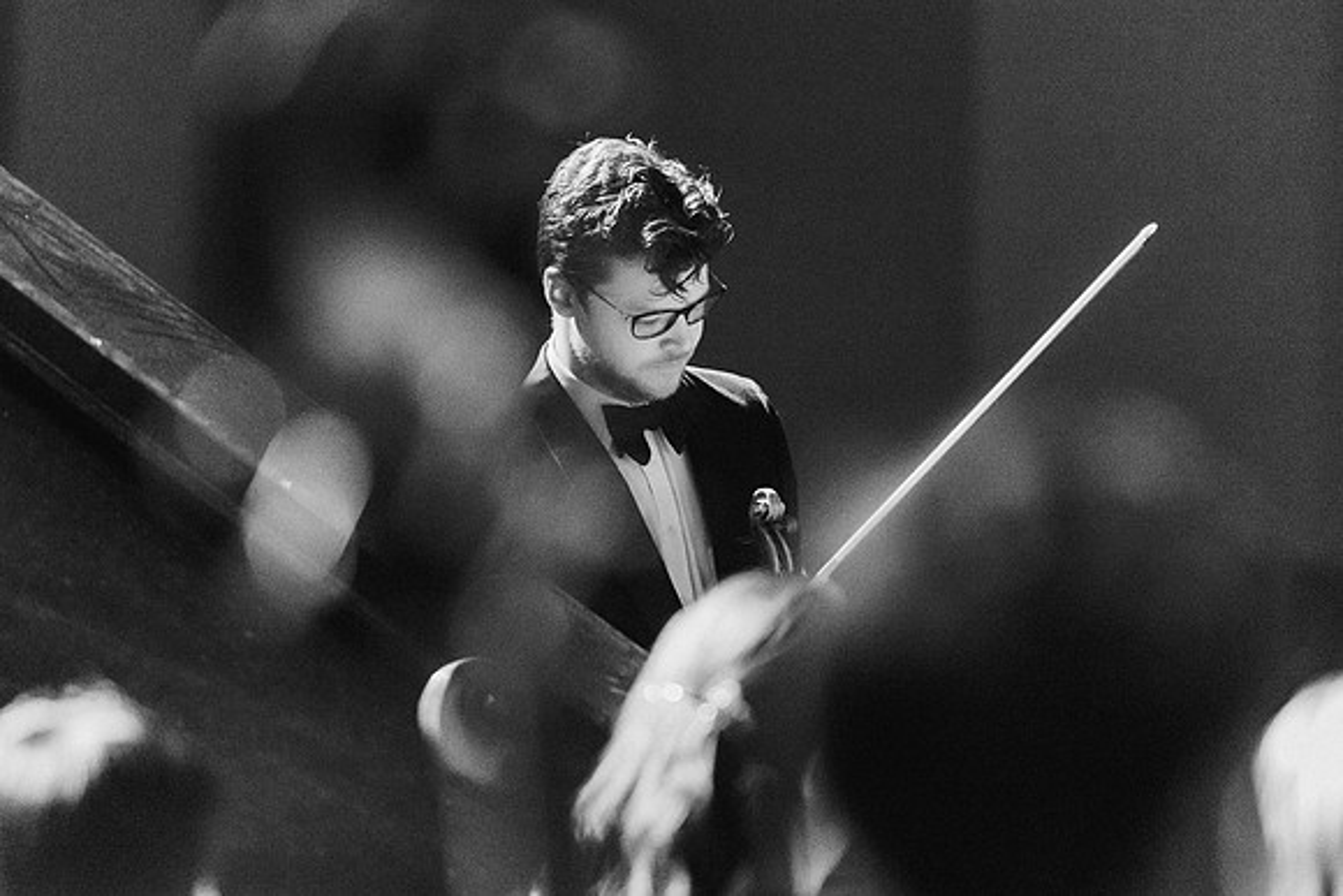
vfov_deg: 4.8
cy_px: 448
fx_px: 10756
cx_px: 672
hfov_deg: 7.1
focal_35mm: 288
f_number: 4
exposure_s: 1/200
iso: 40637
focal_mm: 280
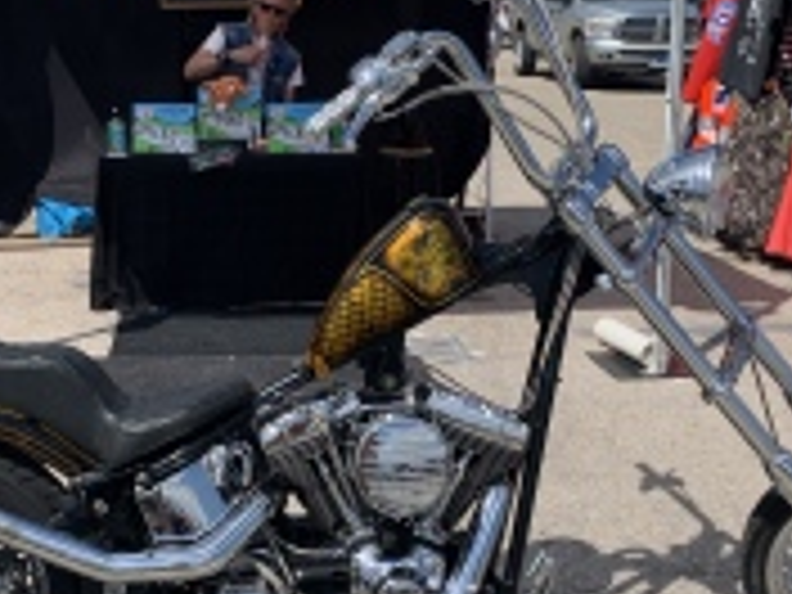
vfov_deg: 26.8
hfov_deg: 35.3
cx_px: 274
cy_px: 410
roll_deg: +1.5
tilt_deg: -18.1
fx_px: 1235
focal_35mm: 54
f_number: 1.8
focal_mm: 4.25
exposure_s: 1/2611
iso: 25
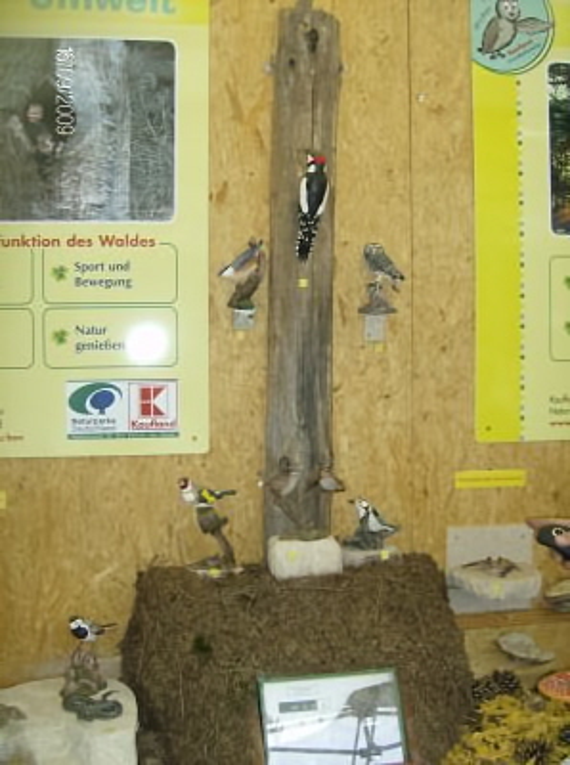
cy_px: 382
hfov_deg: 39.5
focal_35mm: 36
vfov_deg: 51.5
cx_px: 285
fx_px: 794
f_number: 2.8
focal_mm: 6
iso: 200
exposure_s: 1/60
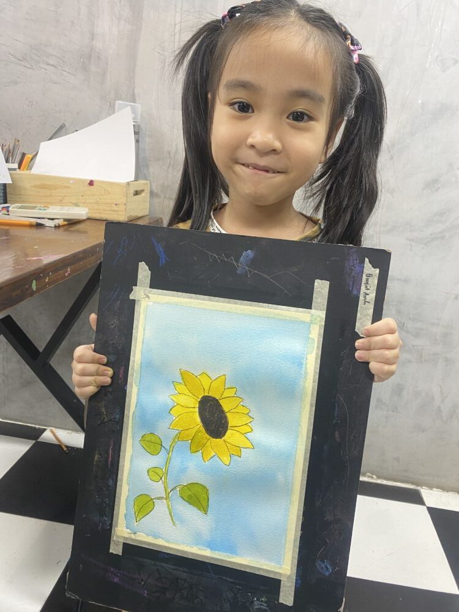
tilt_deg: -15.0
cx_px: 230
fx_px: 460
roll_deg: -7.2
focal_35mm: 26
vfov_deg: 67.3
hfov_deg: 53.1
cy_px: 306
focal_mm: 4.25
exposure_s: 1/50
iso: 80
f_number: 1.8
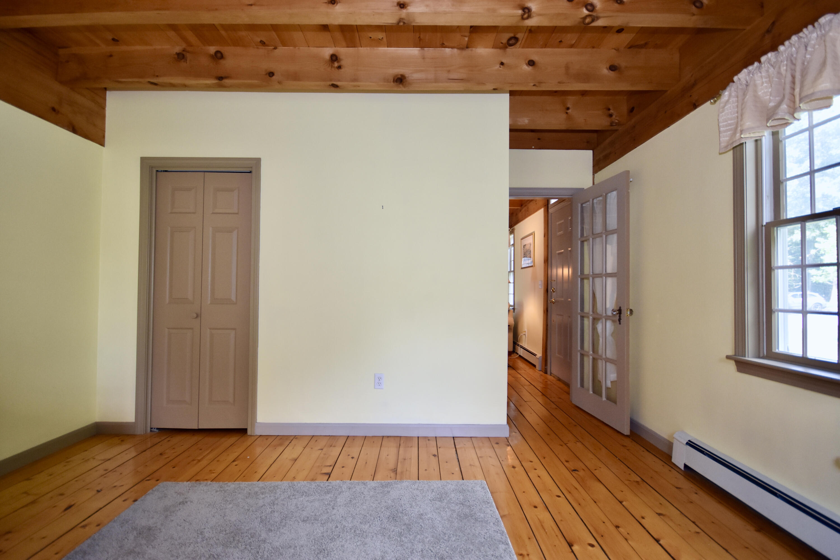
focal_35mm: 15
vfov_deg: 77.3
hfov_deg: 100.4
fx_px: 350
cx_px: 420
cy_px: 280
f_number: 4
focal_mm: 10
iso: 720
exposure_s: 1/60
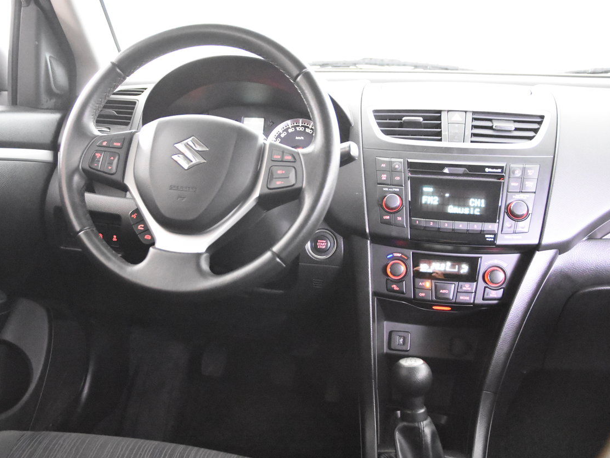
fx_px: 705
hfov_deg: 46.7
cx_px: 263
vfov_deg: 36.0
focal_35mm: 40
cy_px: 234
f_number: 3
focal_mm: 24
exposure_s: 1/40
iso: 12800
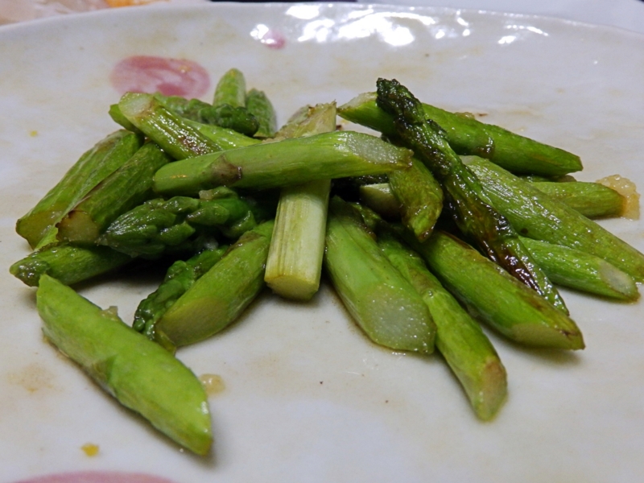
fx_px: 595
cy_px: 242
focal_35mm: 32
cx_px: 322
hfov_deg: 56.8
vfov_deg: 44.2
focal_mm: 5.7
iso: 500
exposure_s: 1/30
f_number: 3.7
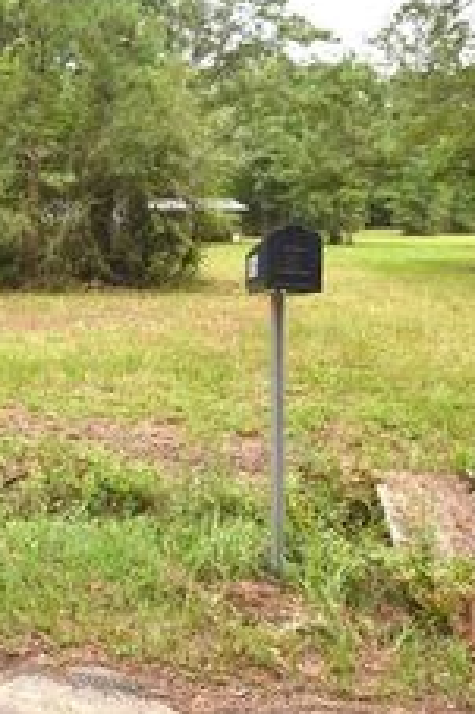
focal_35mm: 33
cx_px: 19
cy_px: 200
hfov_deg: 36.5
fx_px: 654
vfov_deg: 55.2
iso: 200
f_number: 6.3
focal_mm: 10
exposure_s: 1/250
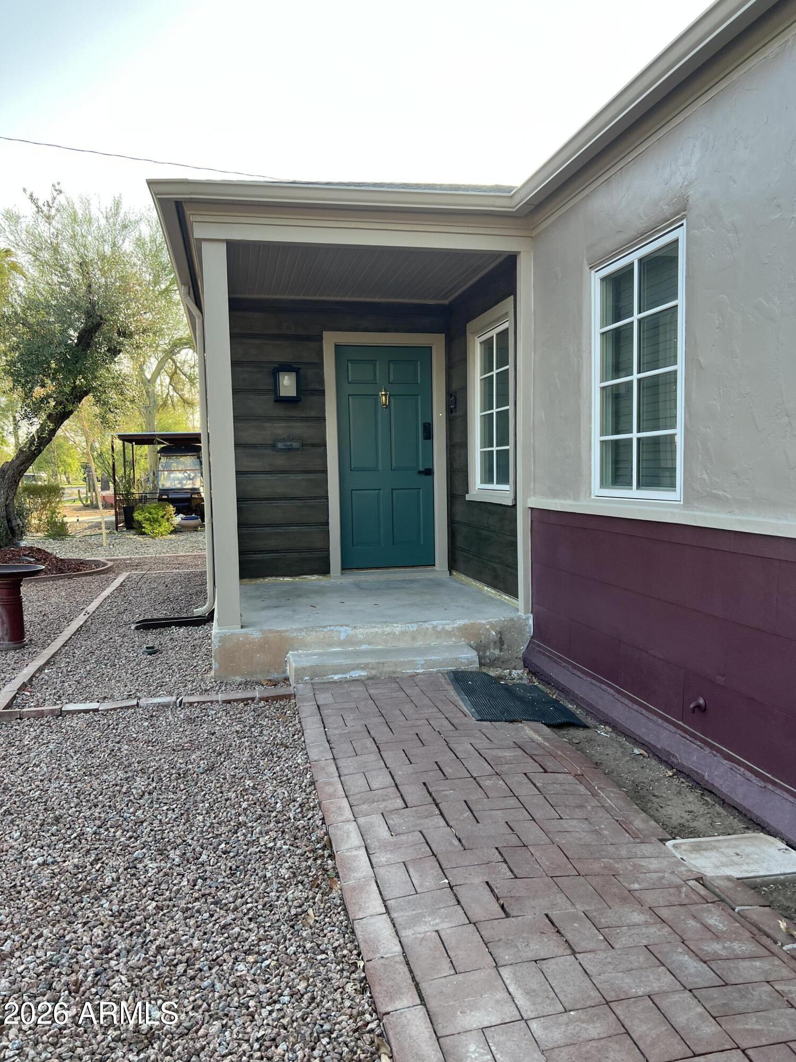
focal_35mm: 26
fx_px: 797
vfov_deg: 67.3
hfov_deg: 53.1
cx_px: 398
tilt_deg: -1.8
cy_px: 531
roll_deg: +1.7
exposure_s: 1/461
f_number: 1.5
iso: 50
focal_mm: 5.7
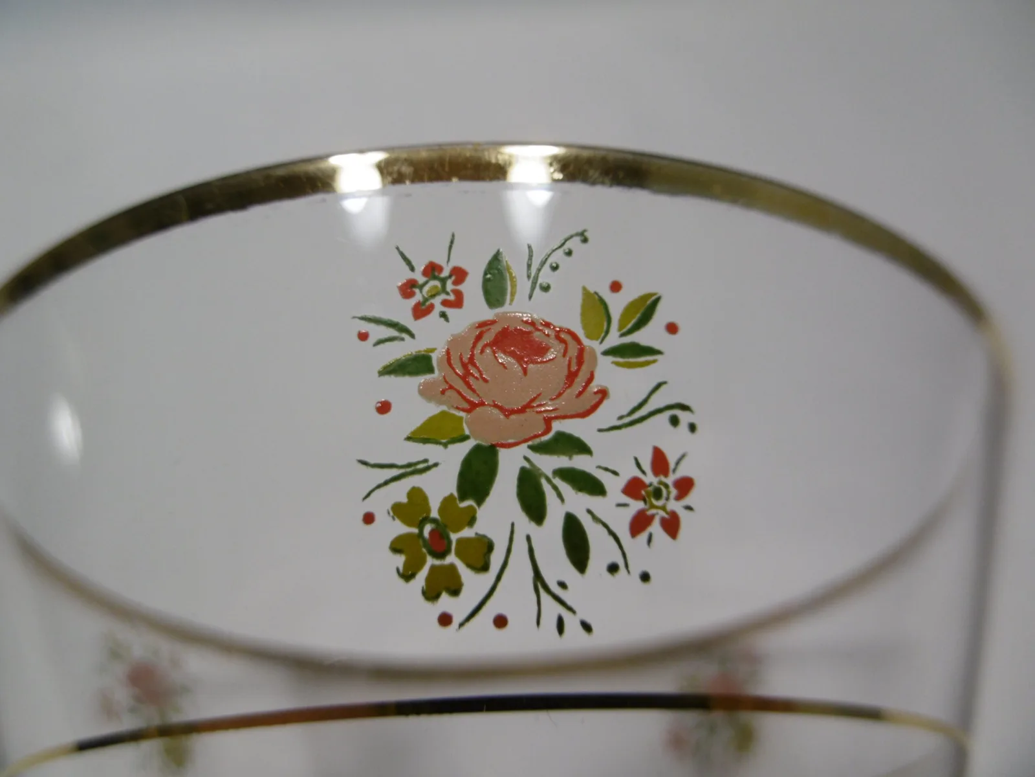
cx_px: 518
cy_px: 388
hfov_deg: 71.6
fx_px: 718
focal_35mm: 24
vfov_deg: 56.8
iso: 100
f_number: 3.1
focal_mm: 4.3
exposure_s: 1/50
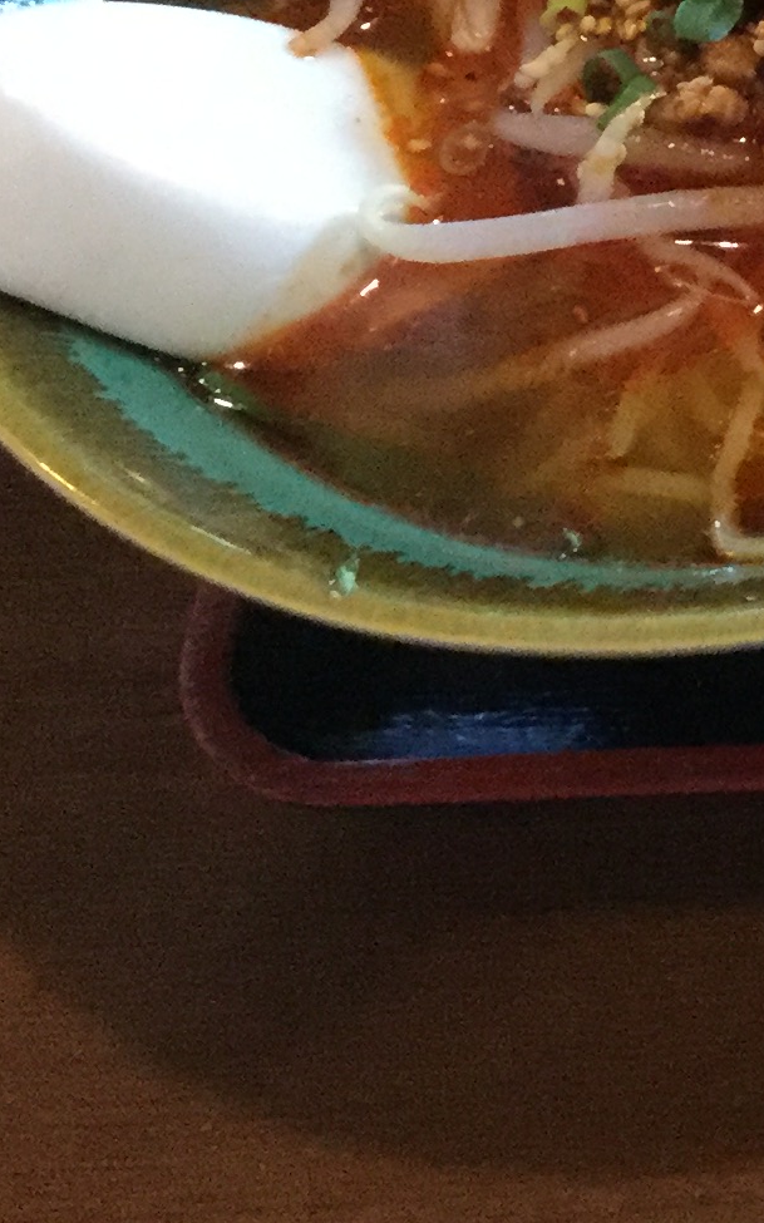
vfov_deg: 18.3
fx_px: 3666
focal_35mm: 110
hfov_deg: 10.1
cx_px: 1939
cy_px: -112
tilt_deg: -49.8
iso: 200
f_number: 2.4
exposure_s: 1/20
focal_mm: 3.3
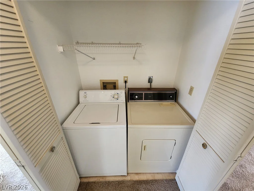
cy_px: 96
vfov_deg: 89.9
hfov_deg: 106.2
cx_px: 127
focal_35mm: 13
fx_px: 95
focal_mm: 2.2
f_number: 2.2
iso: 400
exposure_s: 1/60
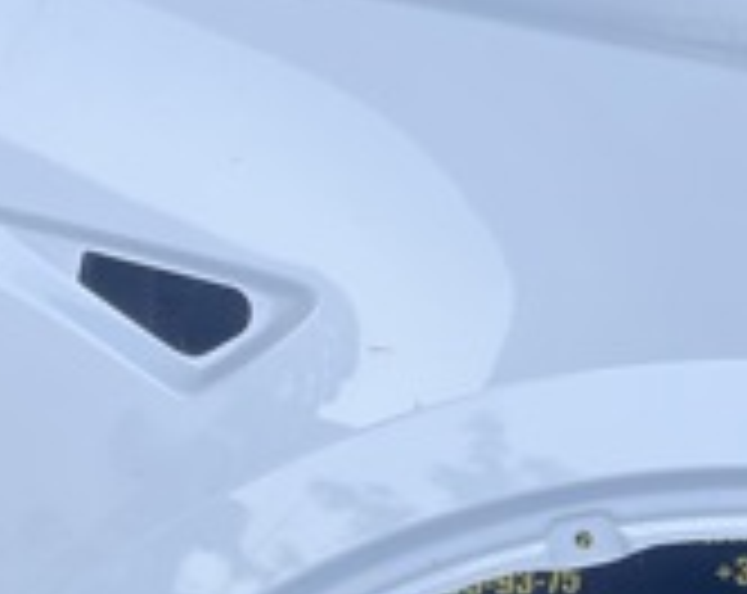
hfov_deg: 18.6
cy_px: 551
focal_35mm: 98
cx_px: 900
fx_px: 2162
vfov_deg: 15.4
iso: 32
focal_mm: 4.2
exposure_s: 1/435
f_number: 1.6
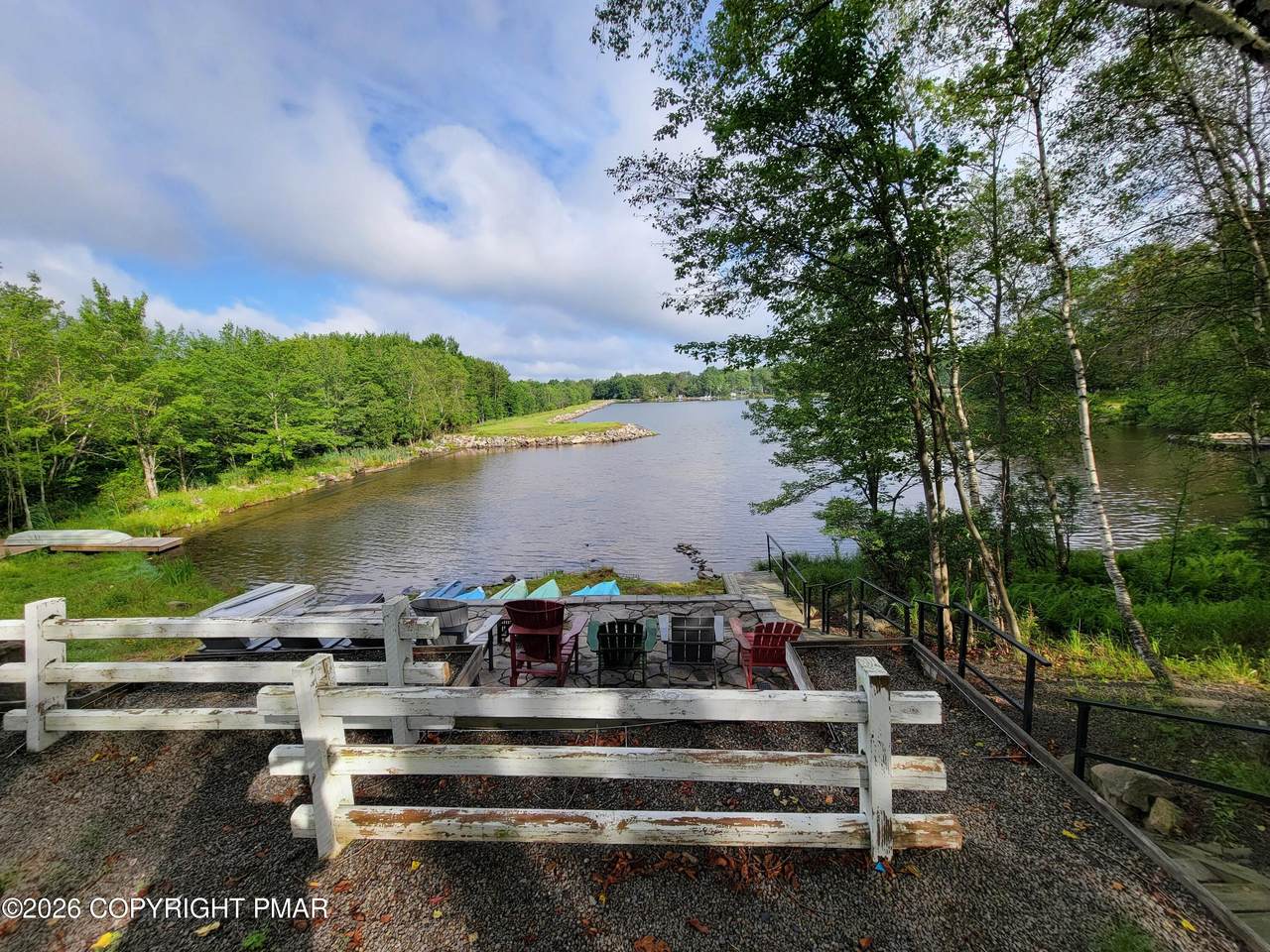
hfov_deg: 106.2
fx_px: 477
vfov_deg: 89.9
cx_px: 635
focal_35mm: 13
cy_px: 476
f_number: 2.2
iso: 50
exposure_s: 1/655
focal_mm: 2.2
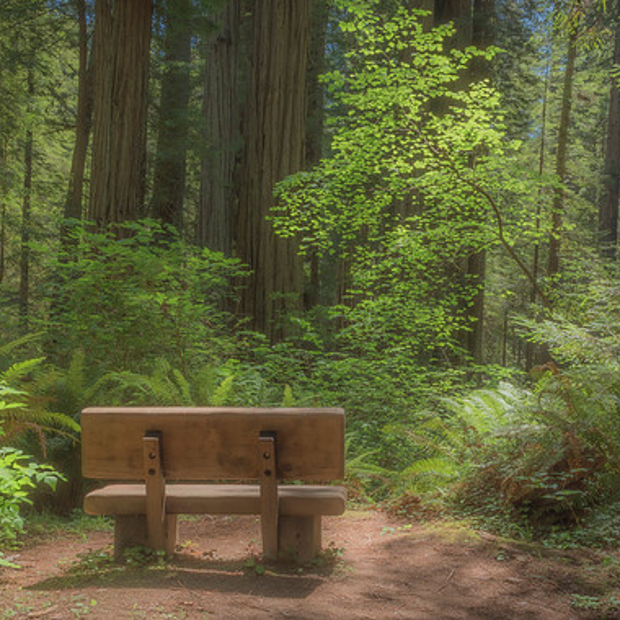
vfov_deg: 32.8
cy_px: 299
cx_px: 334
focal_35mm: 52
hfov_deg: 32.8
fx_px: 1054
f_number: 22
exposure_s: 1/5
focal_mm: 35
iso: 125
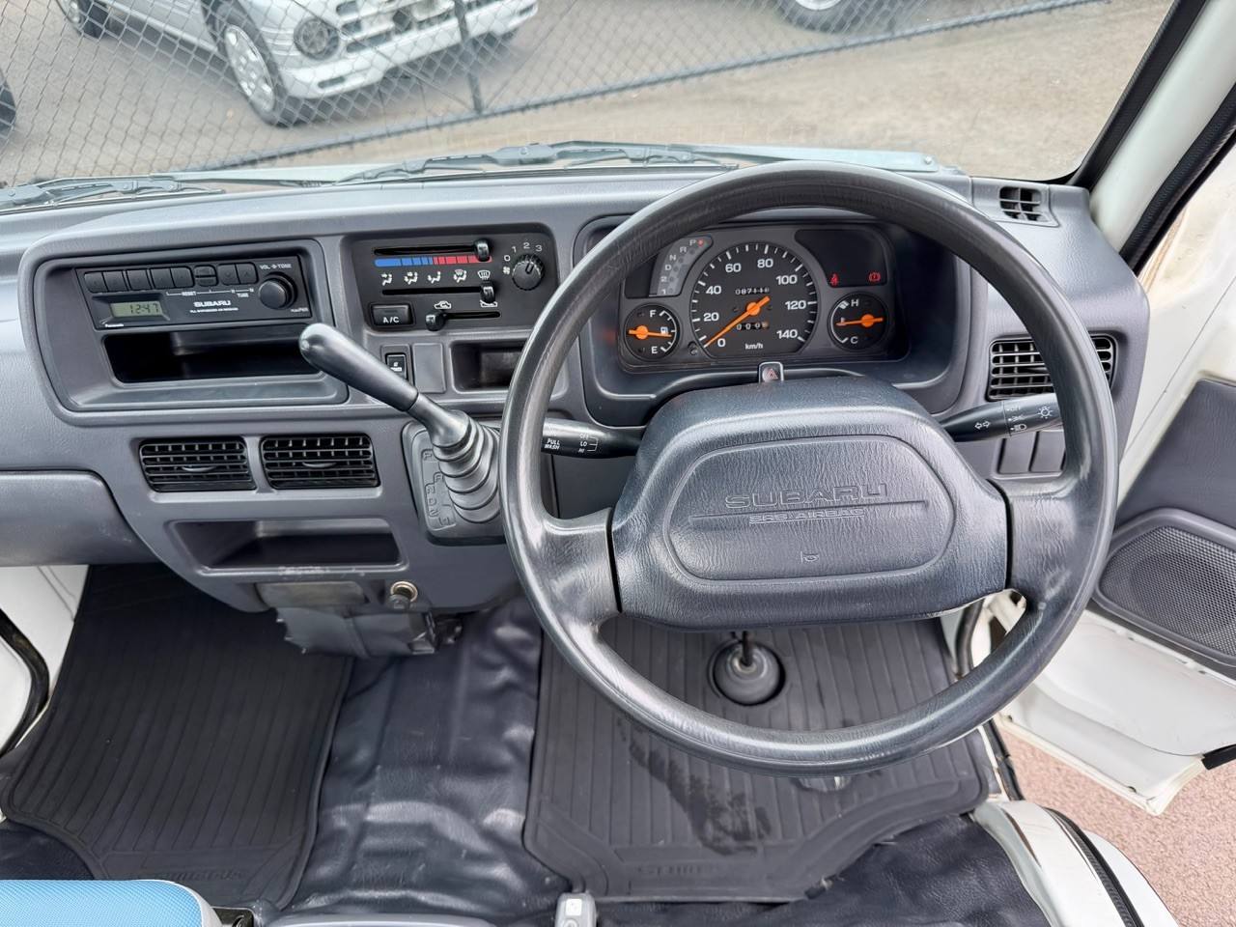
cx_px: 618
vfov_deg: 56.8
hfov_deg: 71.6
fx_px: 857
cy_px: 464
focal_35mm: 24
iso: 80
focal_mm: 6.76
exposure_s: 1/140
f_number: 1.78
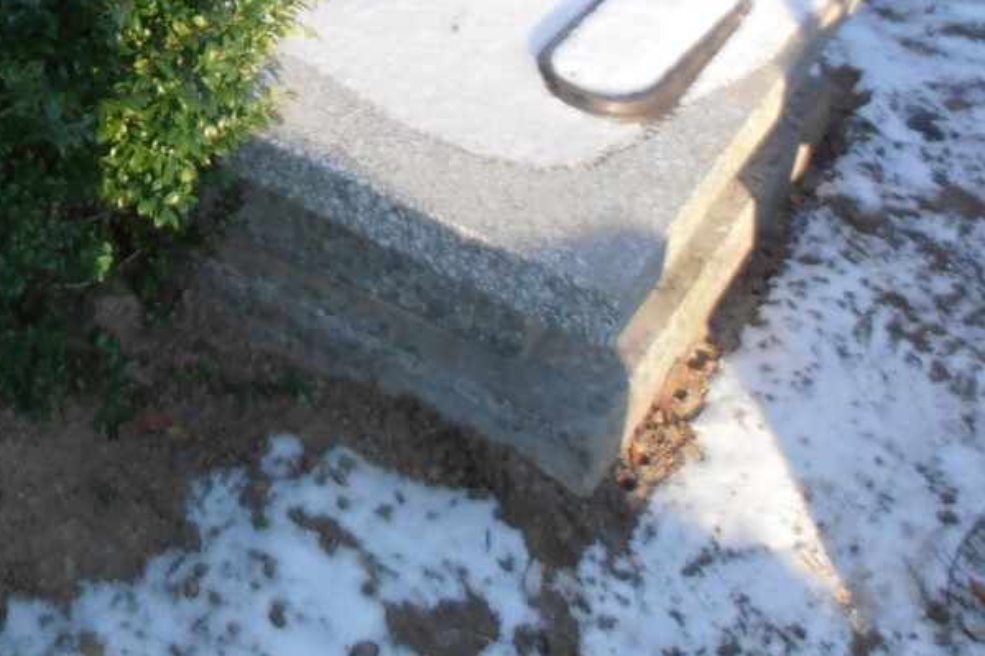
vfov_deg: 20.4
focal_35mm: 60
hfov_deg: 31.8
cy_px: -230
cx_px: 94
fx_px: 1641
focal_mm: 4.2
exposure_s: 1/160
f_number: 3
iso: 80
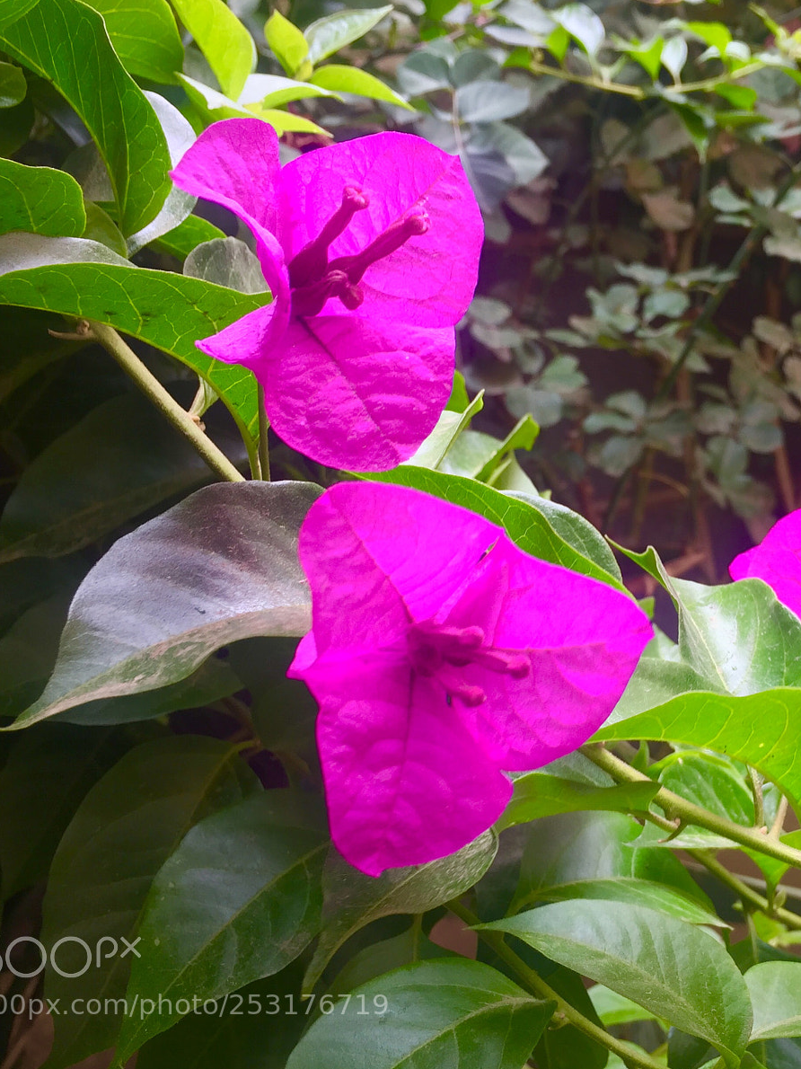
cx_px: 637
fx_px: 1204
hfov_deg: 35.6
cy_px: 536
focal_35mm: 39
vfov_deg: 47.9
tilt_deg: -8.2
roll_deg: +6.9
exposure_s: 1/40
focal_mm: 4.15
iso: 32
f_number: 2.2
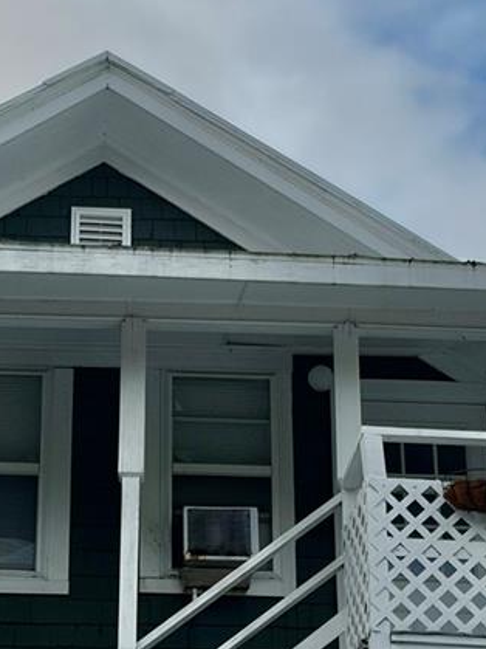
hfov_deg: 9.9
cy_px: 195
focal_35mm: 149
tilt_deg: +28.8
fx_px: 2791
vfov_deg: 13.2
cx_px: 161
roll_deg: +1.0
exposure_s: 1/4329
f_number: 1.6
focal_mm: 5.96
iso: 40
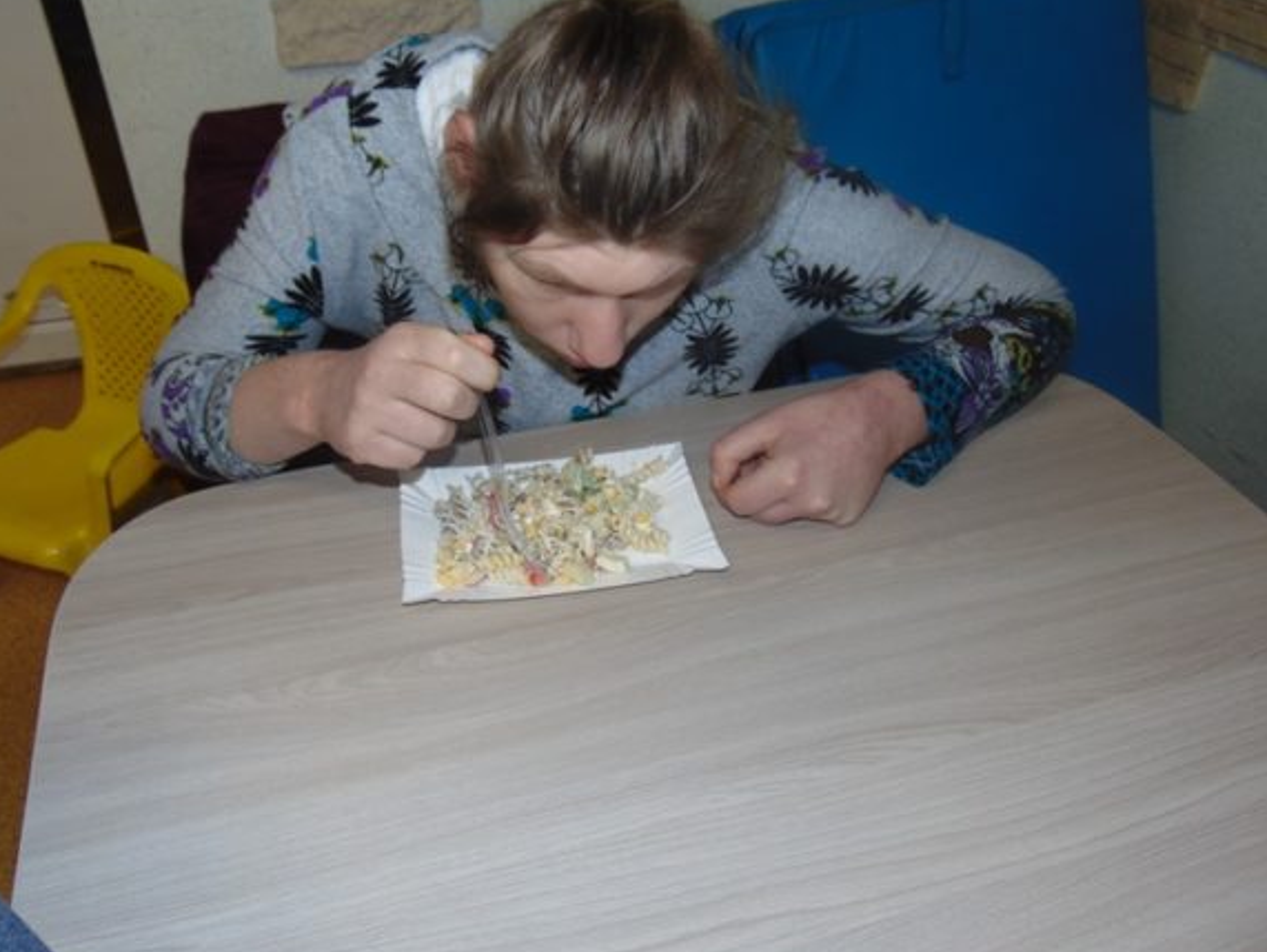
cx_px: 597
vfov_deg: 49.8
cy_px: 442
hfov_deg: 63.4
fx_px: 1025
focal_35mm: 28
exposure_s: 1/30
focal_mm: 4.5
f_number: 3
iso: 80
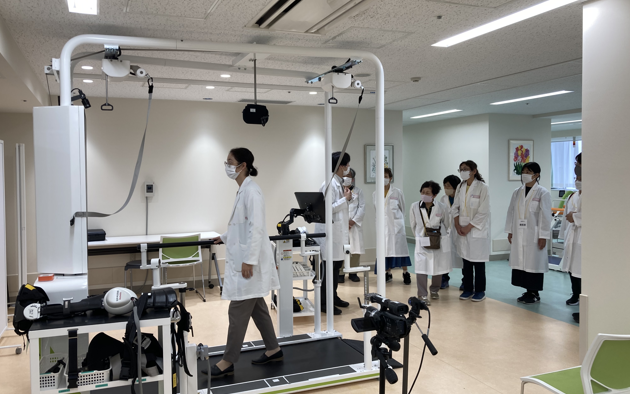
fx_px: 515
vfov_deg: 41.8
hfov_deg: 62.9
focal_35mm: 30
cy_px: 191
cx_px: 315
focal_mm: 3.99
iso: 32
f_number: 1.8
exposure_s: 1/120
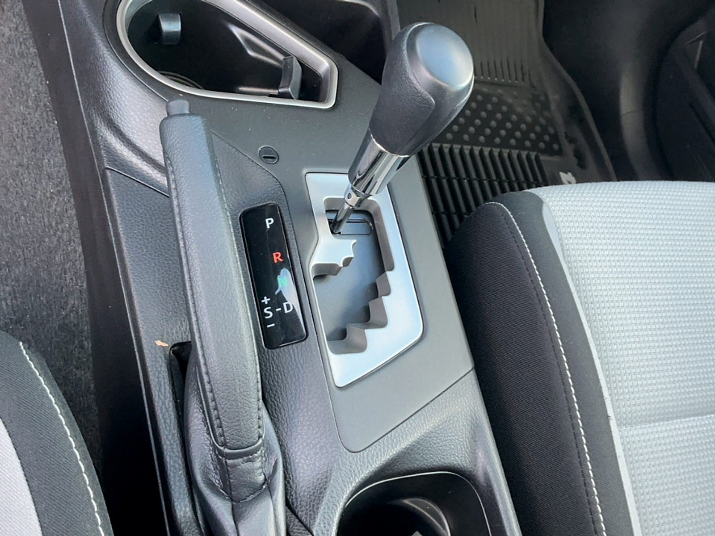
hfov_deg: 60.0
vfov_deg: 46.8
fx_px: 620
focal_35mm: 30
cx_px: 358
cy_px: 268
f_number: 1.8
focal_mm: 3
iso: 64
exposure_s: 1/60
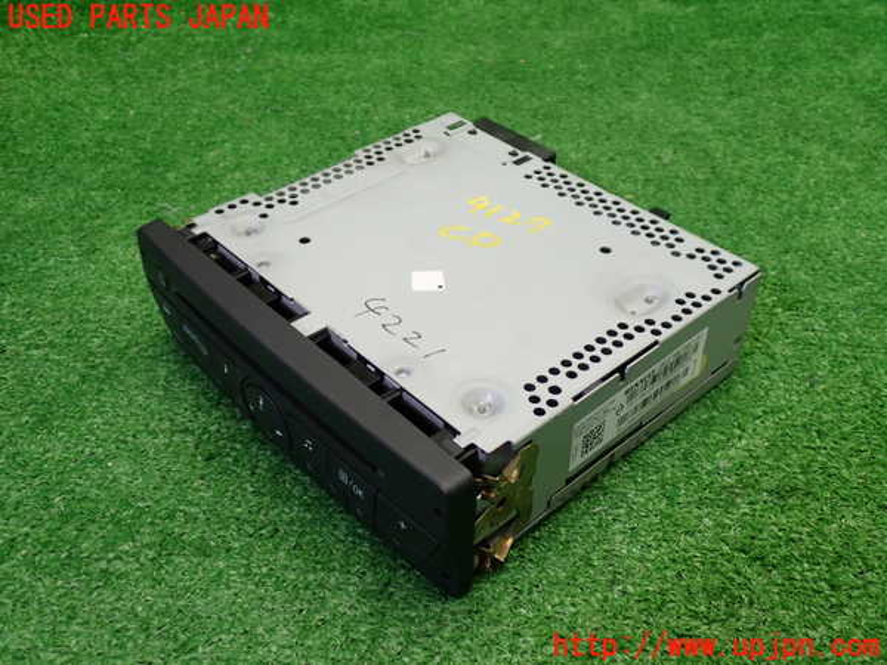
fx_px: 922
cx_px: 444
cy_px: 332
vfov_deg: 39.7
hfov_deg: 51.4
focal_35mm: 36
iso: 200
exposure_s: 1/50
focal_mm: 6.37
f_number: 2.5
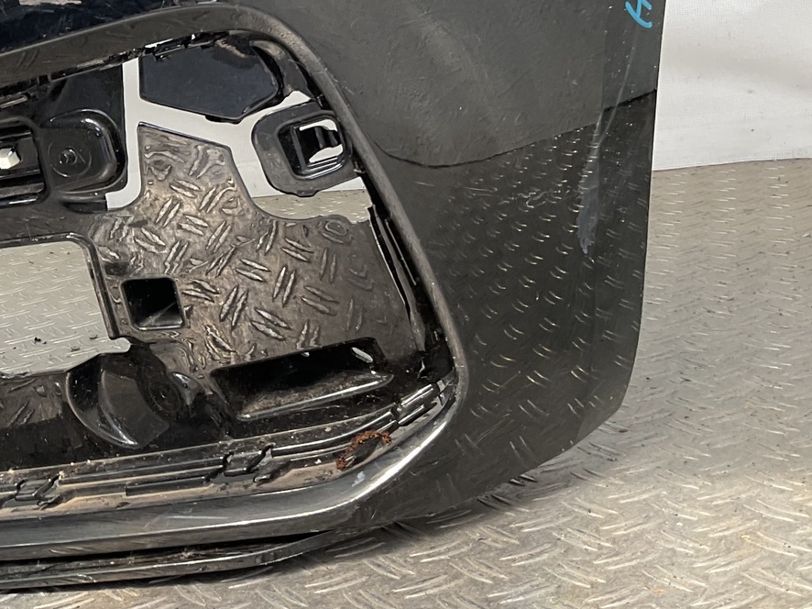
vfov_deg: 22.1
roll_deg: +8.3
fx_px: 1548
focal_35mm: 66
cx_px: -24
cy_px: 198
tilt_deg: -10.0
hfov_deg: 27.5
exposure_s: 1/108
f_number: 1.8
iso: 16
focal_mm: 3
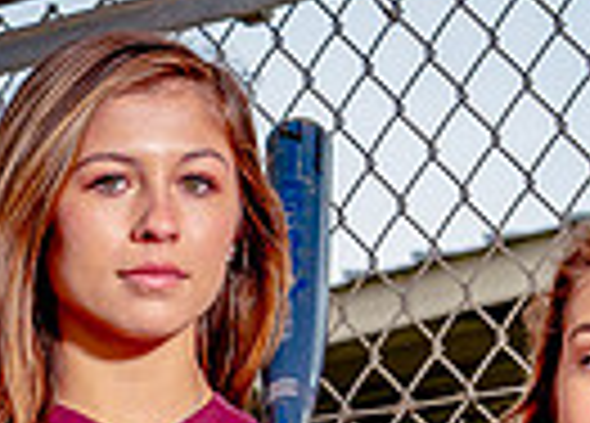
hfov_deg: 8.9
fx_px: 3793
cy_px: 889
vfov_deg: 6.2
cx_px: 270
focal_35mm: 226
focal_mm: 48
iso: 100
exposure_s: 1/125
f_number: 5.6
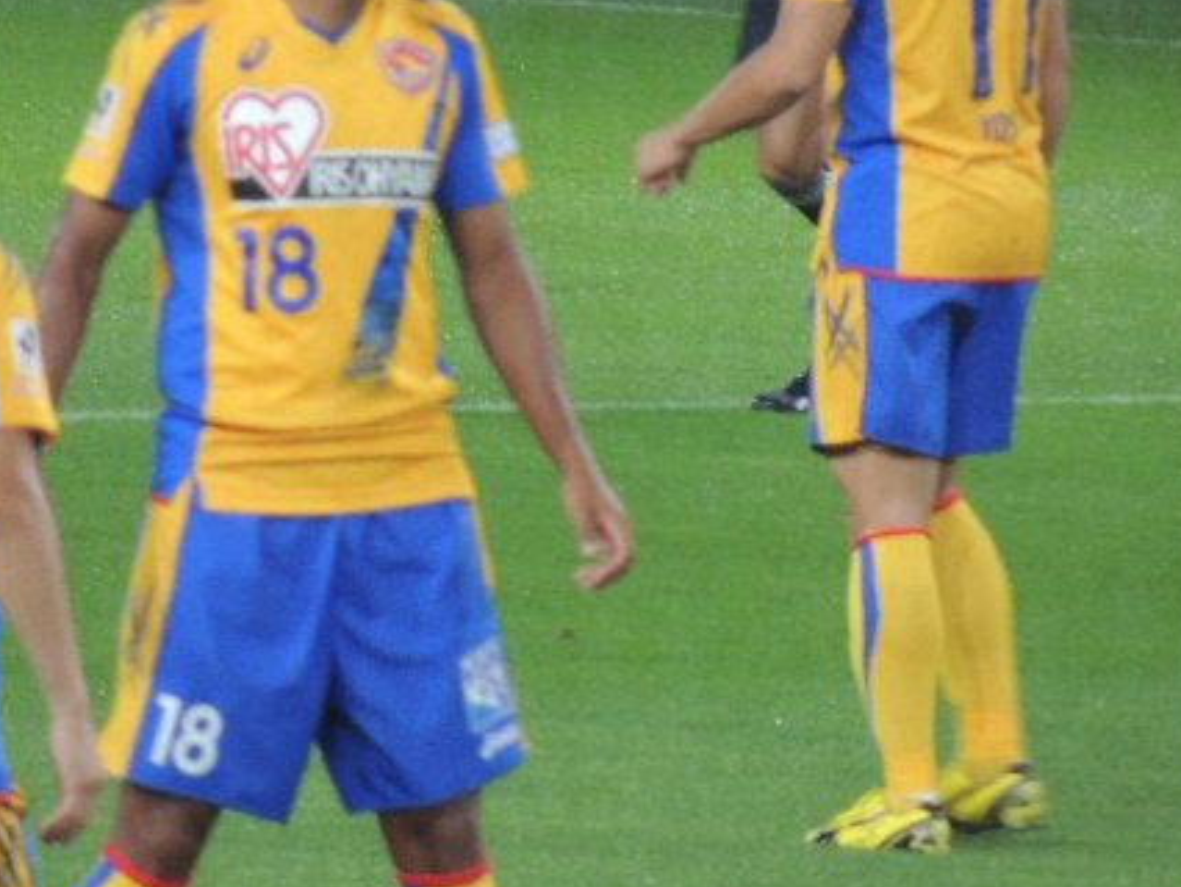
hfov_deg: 1.5
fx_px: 46118
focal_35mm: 1351
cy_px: 299
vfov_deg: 1.1
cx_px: 374
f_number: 5.5
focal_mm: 160.5
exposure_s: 1/100
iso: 800
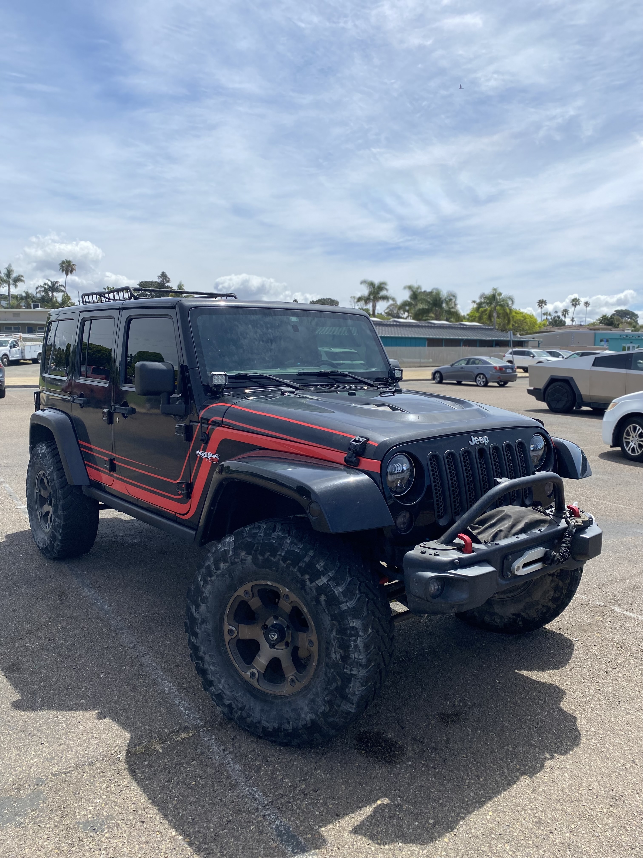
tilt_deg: -4.0
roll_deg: +1.2
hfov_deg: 53.1
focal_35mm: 26
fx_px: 644
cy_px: 429
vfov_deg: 67.3
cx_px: 322
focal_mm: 4.25
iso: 32
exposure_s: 1/3610
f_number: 1.8
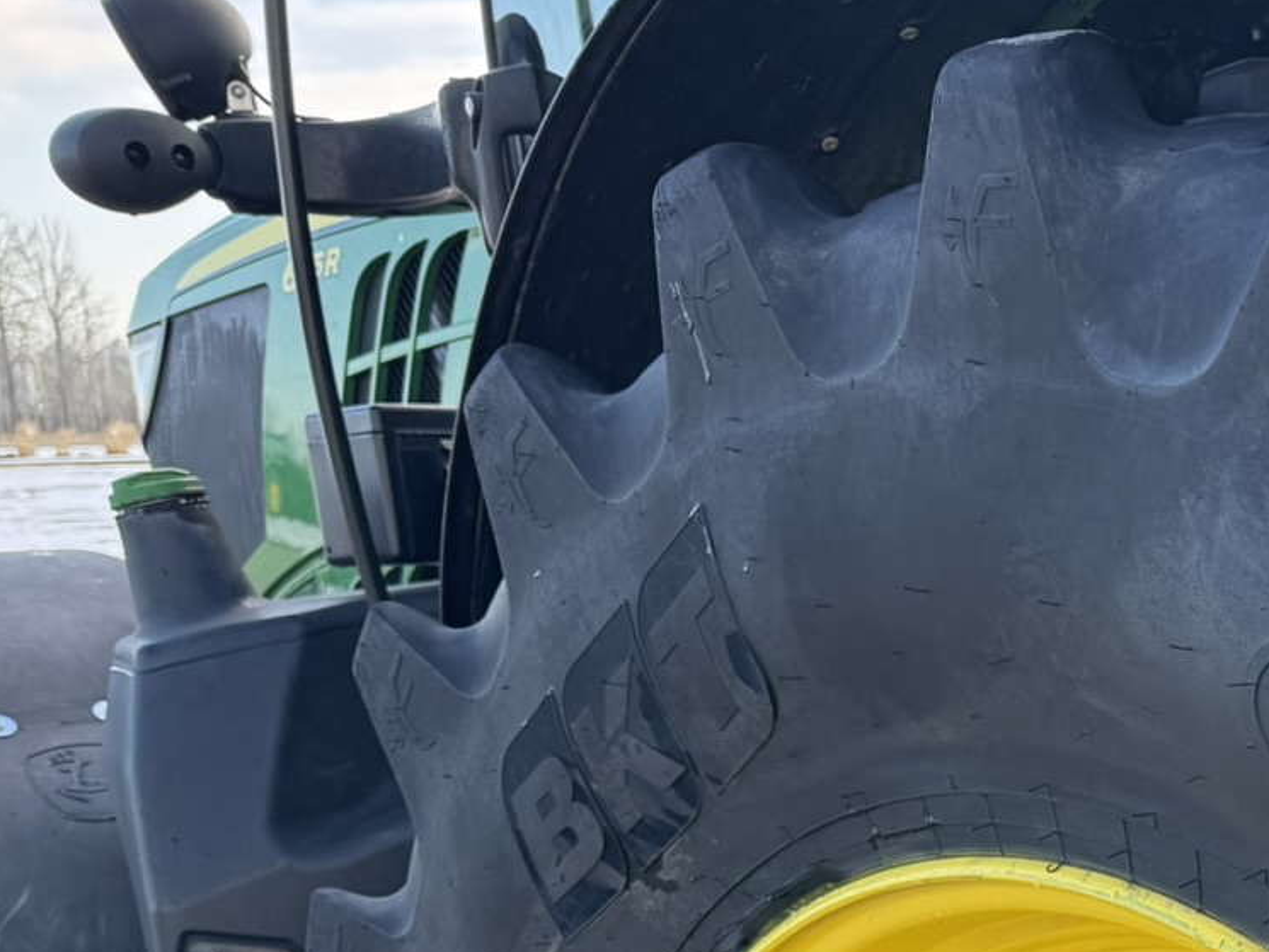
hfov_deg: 25.3
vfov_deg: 20.4
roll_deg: -0.4
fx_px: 2420
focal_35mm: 66
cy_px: 1221
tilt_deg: -17.6
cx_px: 1656
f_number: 1.78
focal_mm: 6.76
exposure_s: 1/633
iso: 80
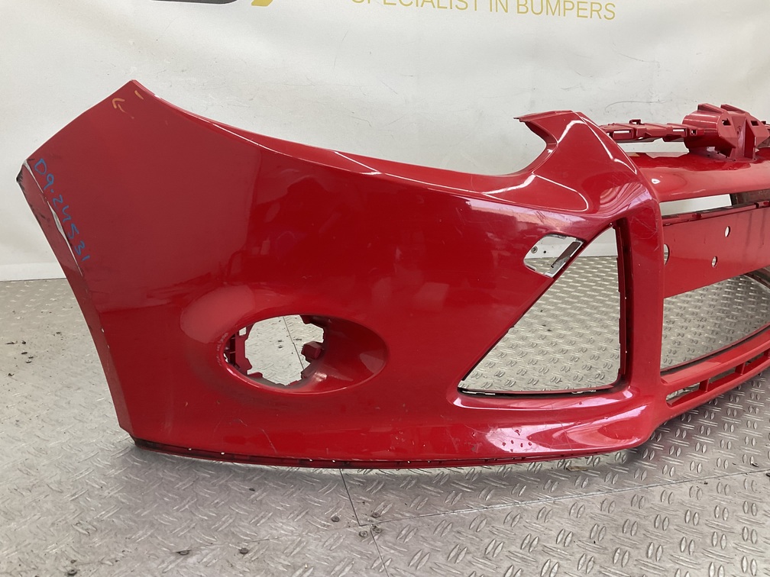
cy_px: 288
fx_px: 645
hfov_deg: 61.7
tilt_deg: -17.5
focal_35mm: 29
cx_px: 385
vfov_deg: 48.2
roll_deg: -6.2
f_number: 1.8
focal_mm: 3
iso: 32
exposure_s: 1/120
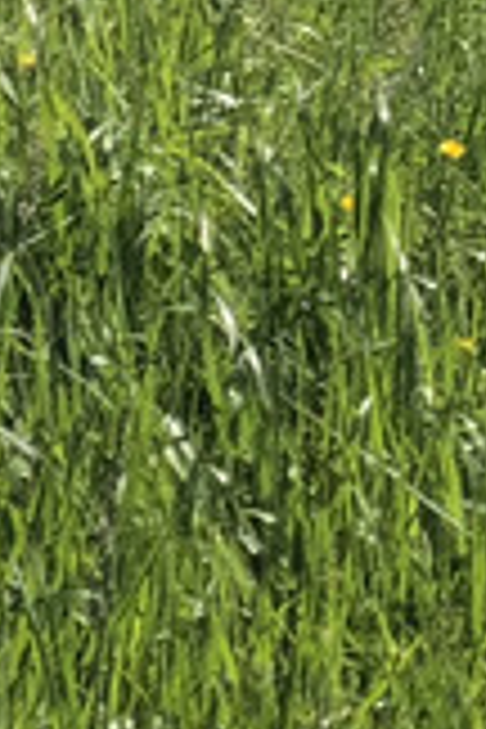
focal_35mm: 400
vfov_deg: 5.0
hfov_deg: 3.3
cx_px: 2160
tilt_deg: +11.3
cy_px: -1274
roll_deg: +0.9
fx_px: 8099
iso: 16
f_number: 2.4
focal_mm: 6
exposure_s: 1/1372
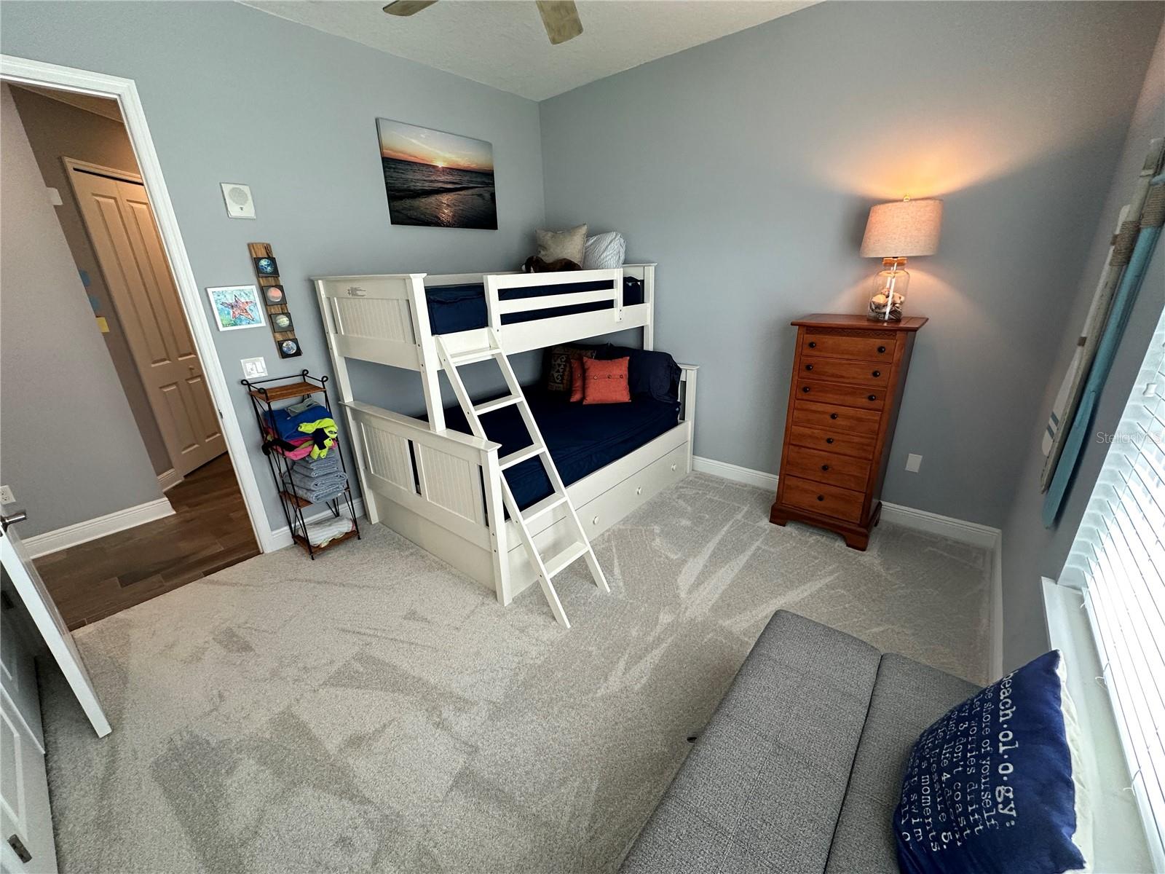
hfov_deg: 102.1
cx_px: 582
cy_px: 437
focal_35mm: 14
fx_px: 471
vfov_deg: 85.7
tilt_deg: -20.0
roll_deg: +2.0
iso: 200
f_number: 2.2
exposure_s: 1/120
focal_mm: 2.22
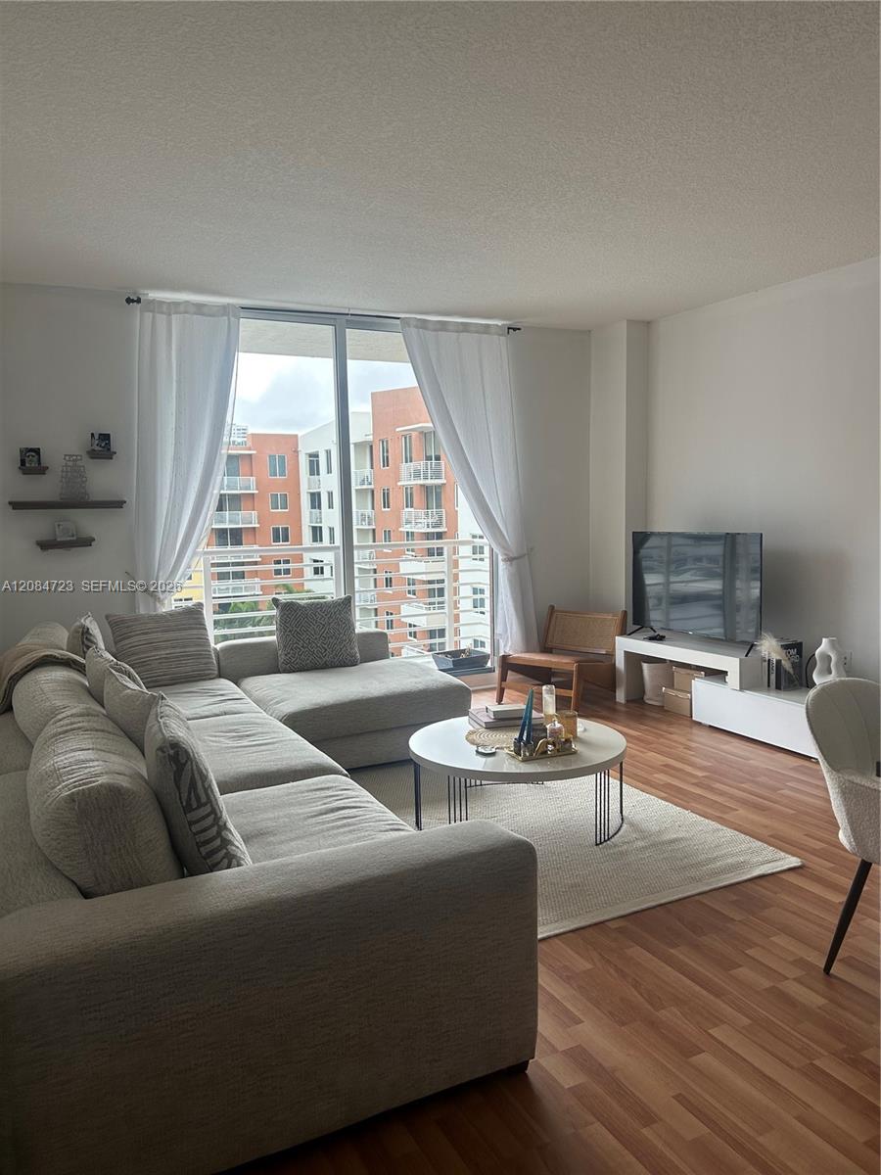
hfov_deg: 53.1
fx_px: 882
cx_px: 440
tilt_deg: -5.1
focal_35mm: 26
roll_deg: +1.0
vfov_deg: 67.3
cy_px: 588
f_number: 1.5
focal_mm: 5.7
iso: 50
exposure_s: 1/401
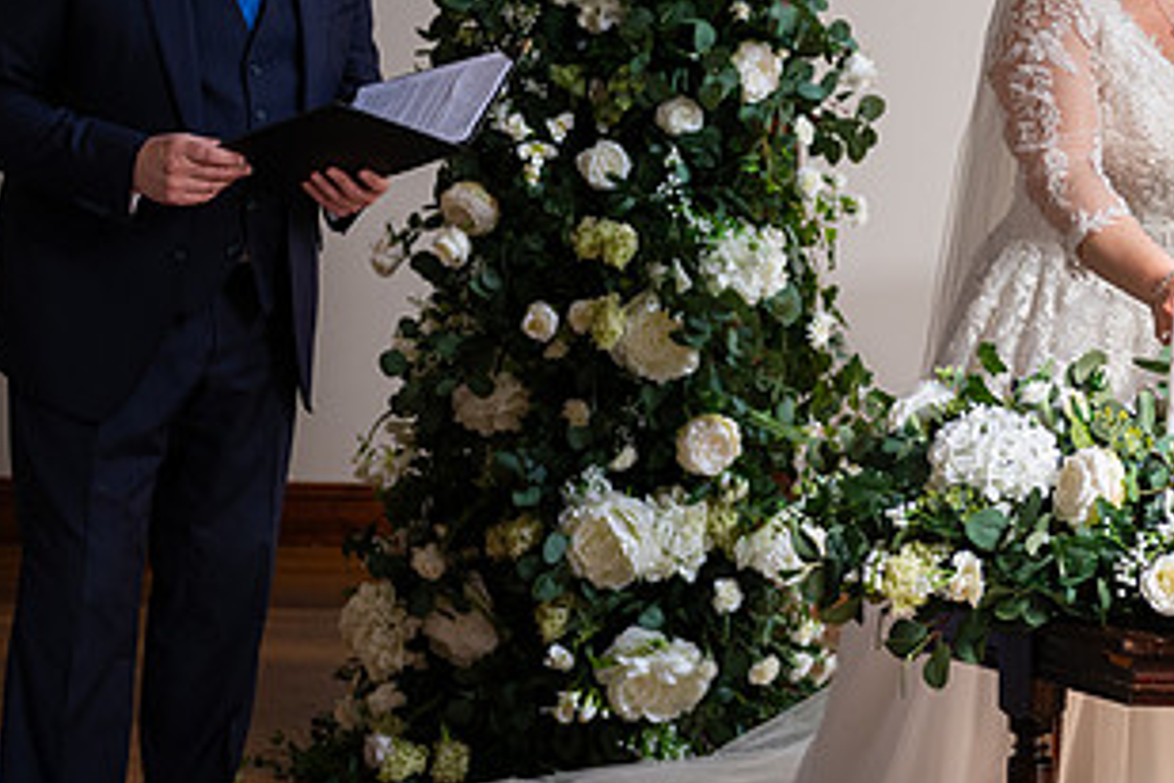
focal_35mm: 105
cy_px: 97
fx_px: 3424
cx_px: 1018
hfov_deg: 19.2
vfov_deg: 12.9
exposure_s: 1/160
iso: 500
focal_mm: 56
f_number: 3.5
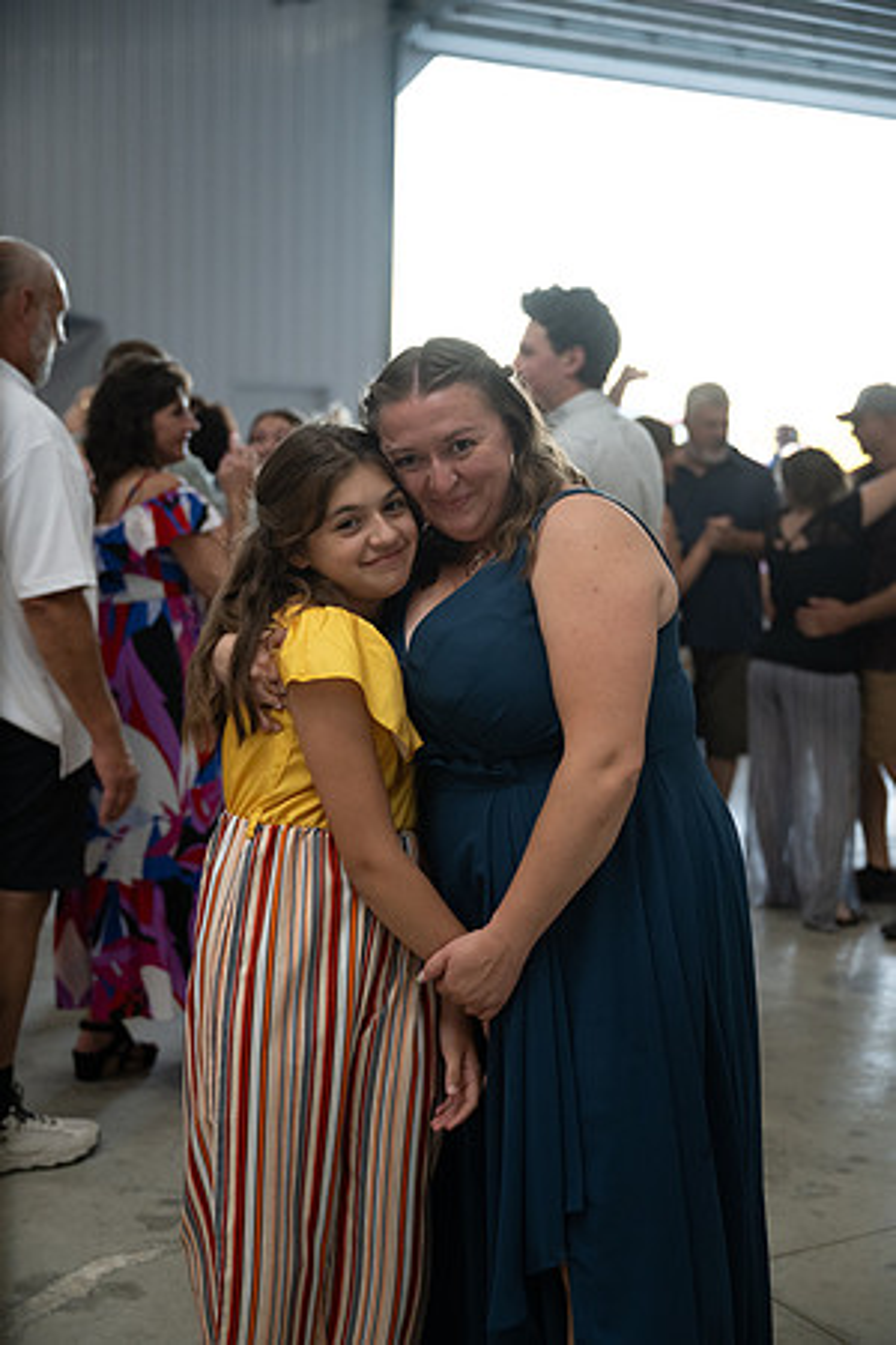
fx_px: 1792
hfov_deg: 28.1
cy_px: 672
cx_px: 448
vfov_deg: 41.1
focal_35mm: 48
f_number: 2.8
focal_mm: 48
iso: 2000
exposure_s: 1/250
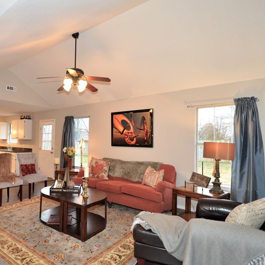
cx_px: 90
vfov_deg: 70.5
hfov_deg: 68.7
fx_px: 188
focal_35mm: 22
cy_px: 133
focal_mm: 11
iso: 800
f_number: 4
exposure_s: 1/60
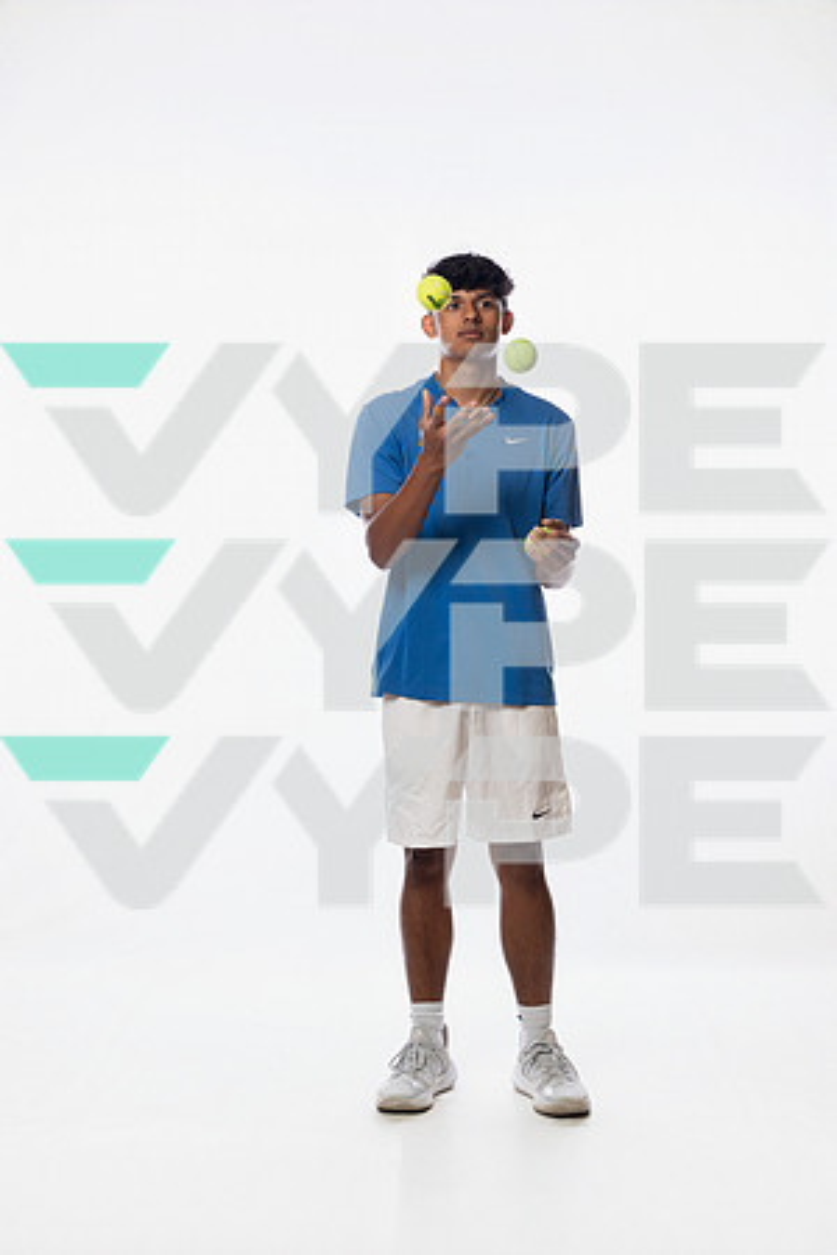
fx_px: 2162
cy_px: 628
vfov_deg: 32.4
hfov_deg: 21.9
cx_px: 418
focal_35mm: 62
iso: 640
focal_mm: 62
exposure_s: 1/250
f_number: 5.6
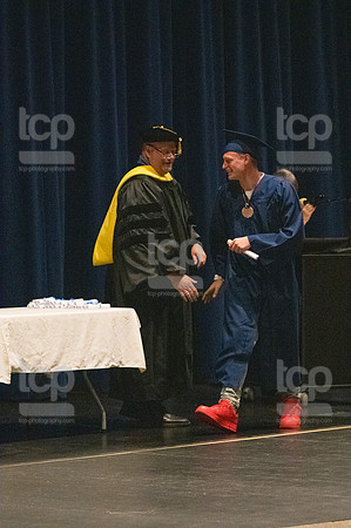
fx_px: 2741
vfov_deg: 11.0
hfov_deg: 7.3
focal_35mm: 187
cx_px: 176
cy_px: 264
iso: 10000
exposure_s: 1/400
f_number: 3.2
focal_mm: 125
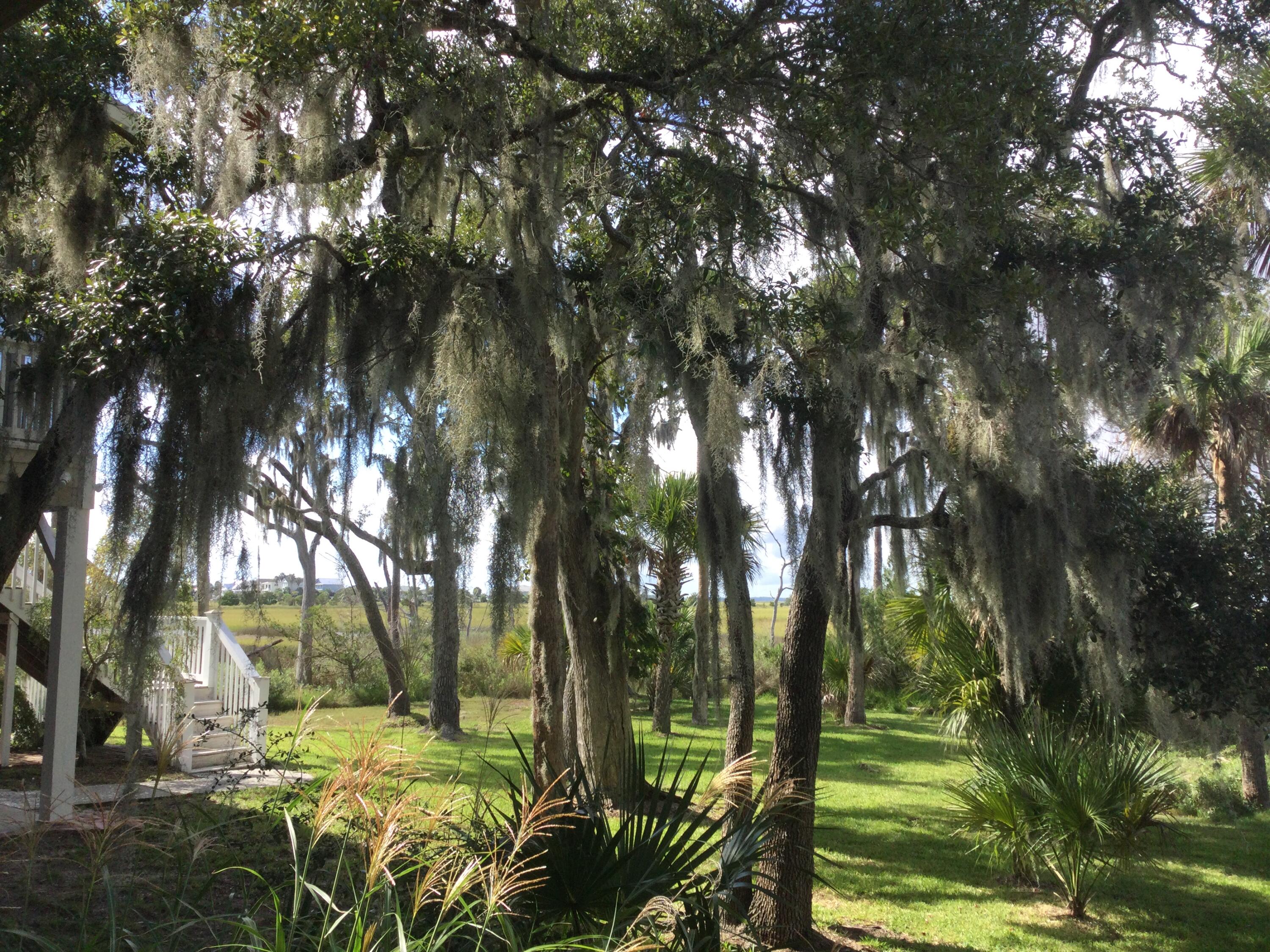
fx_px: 1137
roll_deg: -2.1
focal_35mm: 31
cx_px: 635
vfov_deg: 45.4
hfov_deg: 58.4
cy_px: 476
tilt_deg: +5.9
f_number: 2.4
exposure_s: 1/582
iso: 25
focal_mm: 3.3
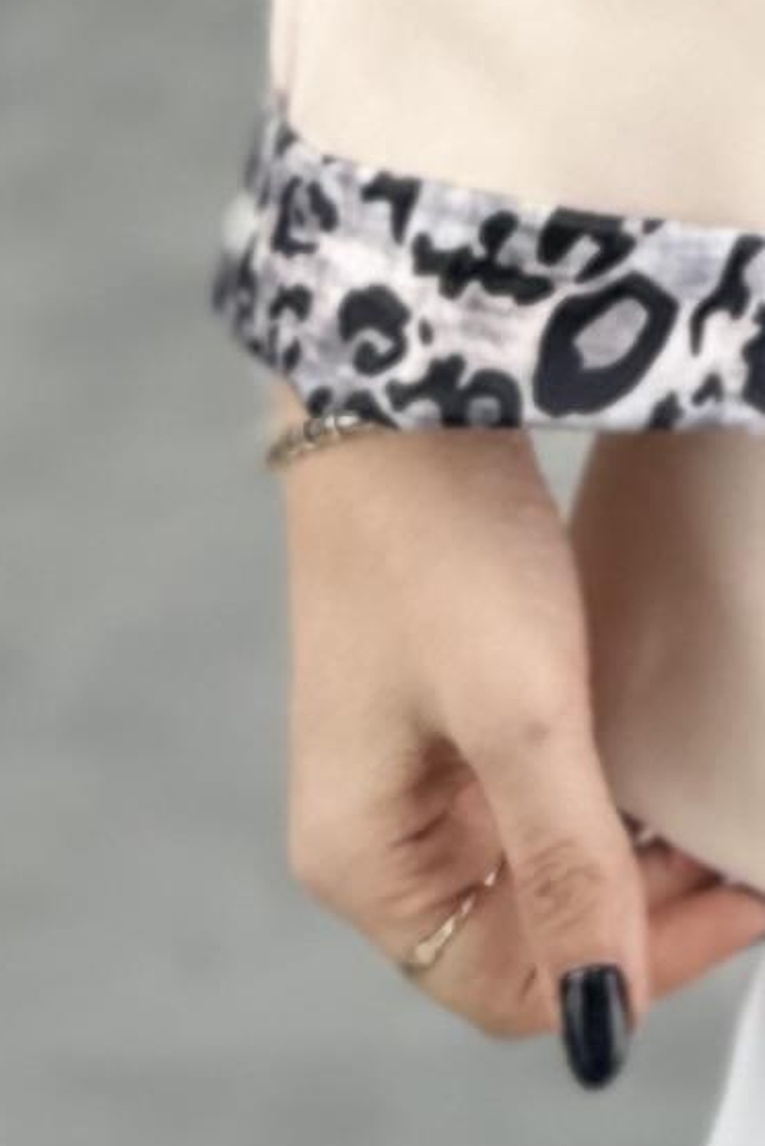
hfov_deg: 6.6
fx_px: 5765
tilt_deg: -18.3
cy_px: -1923
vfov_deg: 9.6
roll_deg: -5.9
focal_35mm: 181
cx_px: 2646
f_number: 1.78
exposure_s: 1/198
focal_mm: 6.86
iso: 64
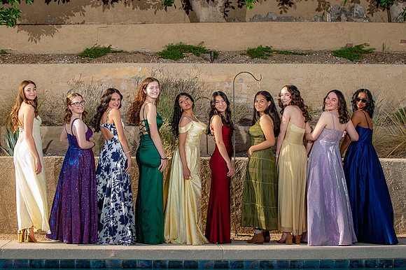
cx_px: 196
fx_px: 851
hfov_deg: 26.8
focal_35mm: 75
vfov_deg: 18.0
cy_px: 126
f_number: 6.3
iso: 50
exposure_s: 1/200
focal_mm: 70
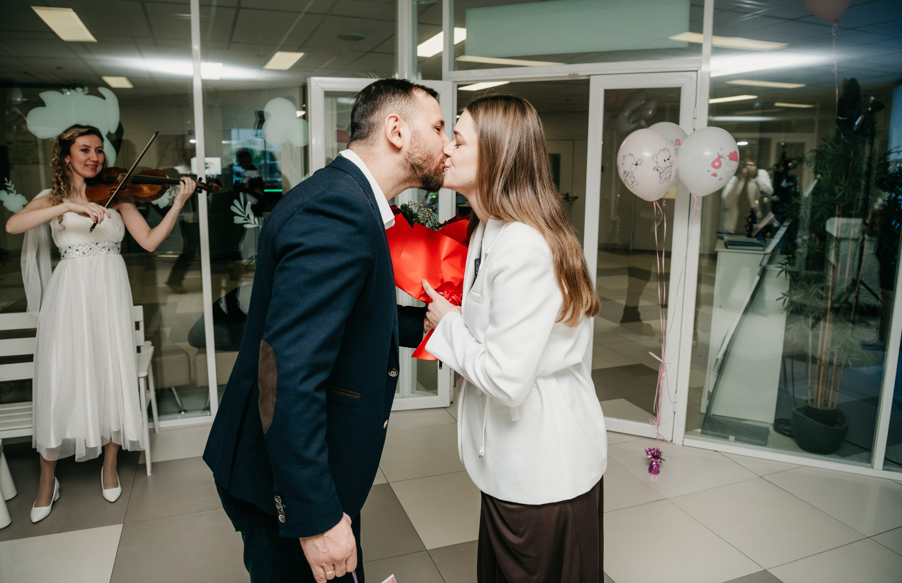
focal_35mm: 25
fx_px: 619
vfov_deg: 50.5
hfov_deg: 72.2
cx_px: 446
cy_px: 279
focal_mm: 24
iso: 320
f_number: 4.5
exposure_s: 1/160
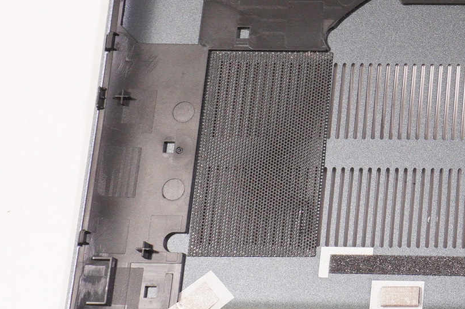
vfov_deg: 10.2
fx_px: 1716
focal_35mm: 133
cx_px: 733
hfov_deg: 14.3
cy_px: -5
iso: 800
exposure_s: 1/100
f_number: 6.3
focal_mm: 24
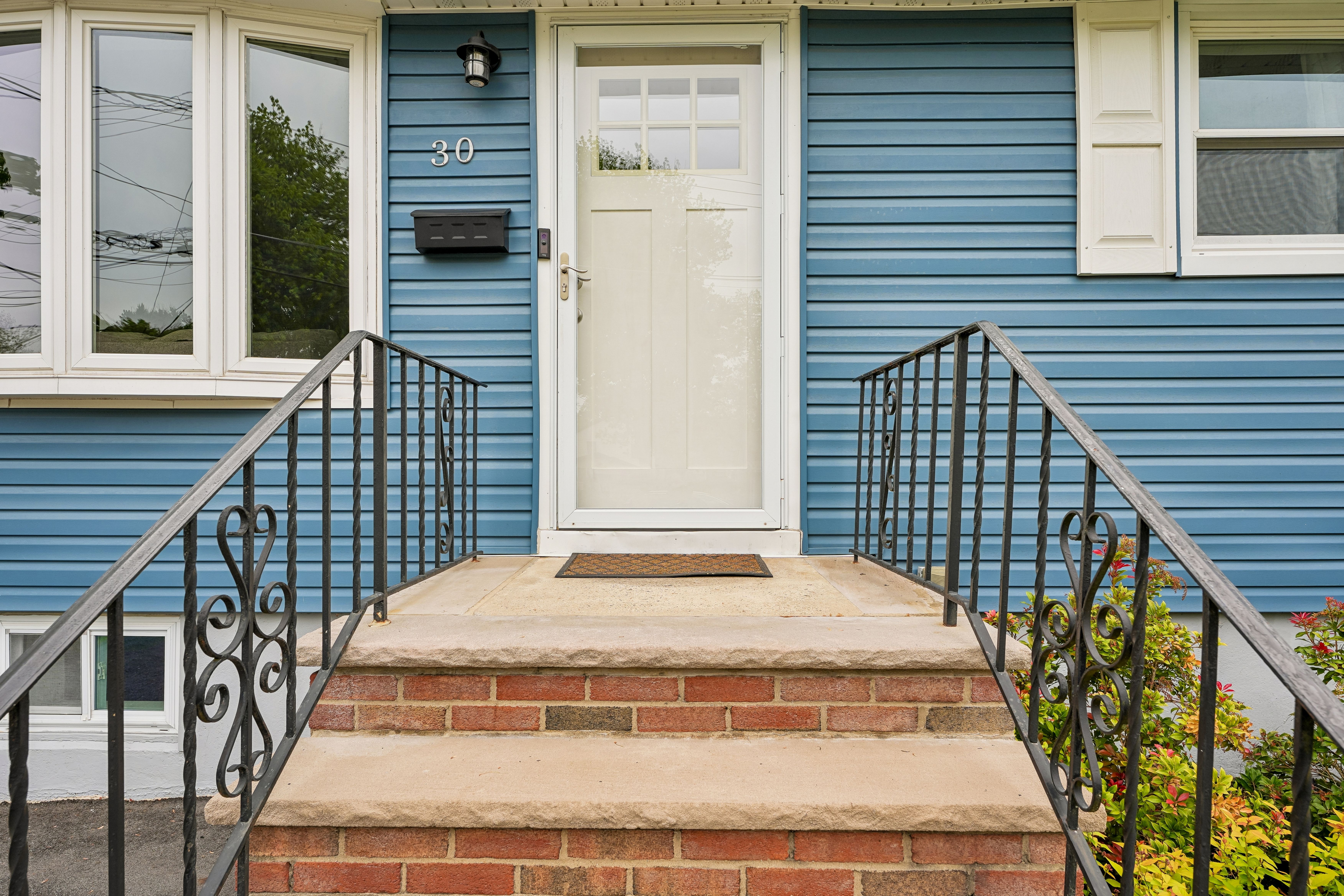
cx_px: 672
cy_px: 448
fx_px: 702
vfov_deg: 65.1
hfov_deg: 87.5
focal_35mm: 19
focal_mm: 18.8
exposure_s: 1/125
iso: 100
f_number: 8
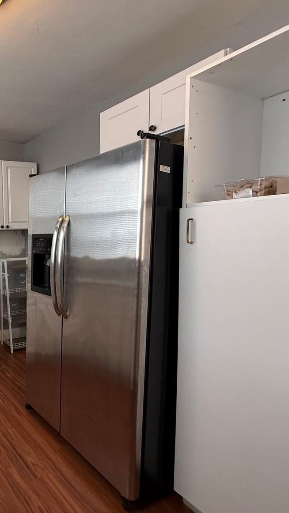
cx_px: -21
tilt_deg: -3.5
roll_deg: +2.2
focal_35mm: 21
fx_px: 286
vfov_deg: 83.8
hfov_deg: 43.1
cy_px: 257
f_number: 2.2
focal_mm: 2.22
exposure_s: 1/120
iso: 320
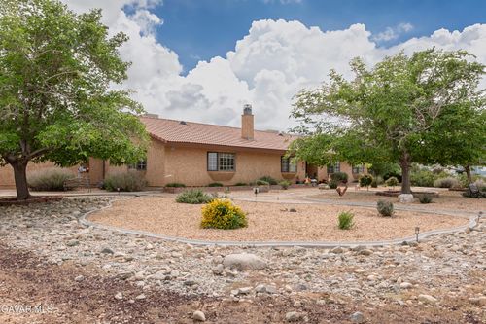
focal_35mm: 30
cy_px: 162
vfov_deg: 43.6
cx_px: 243
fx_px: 405
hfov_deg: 61.9
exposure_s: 1/250
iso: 320
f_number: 22
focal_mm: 20
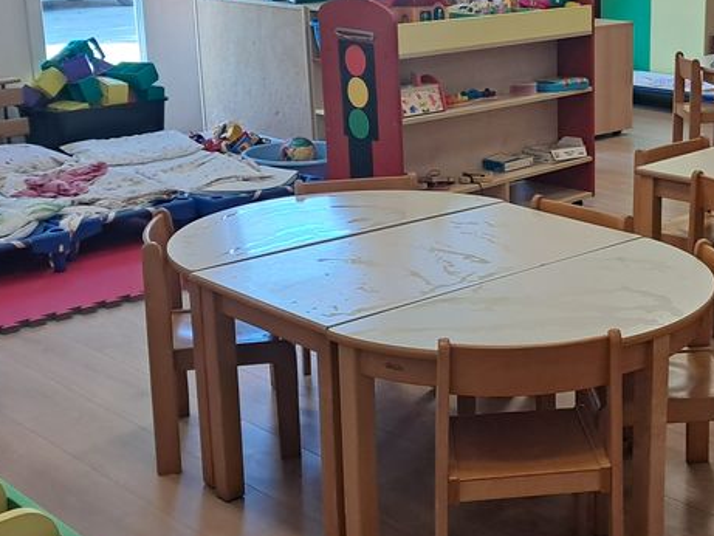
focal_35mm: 60
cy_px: 212
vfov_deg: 24.4
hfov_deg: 31.3
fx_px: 1238
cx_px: 584
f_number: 1.8
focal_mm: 4
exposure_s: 1/50
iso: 160
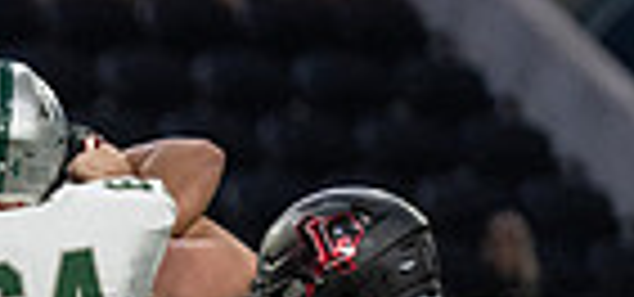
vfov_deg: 1.1
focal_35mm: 953
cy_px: 509
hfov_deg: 2.3
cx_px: -490
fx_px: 15418
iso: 4000
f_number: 2.8
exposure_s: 1/1250
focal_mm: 200
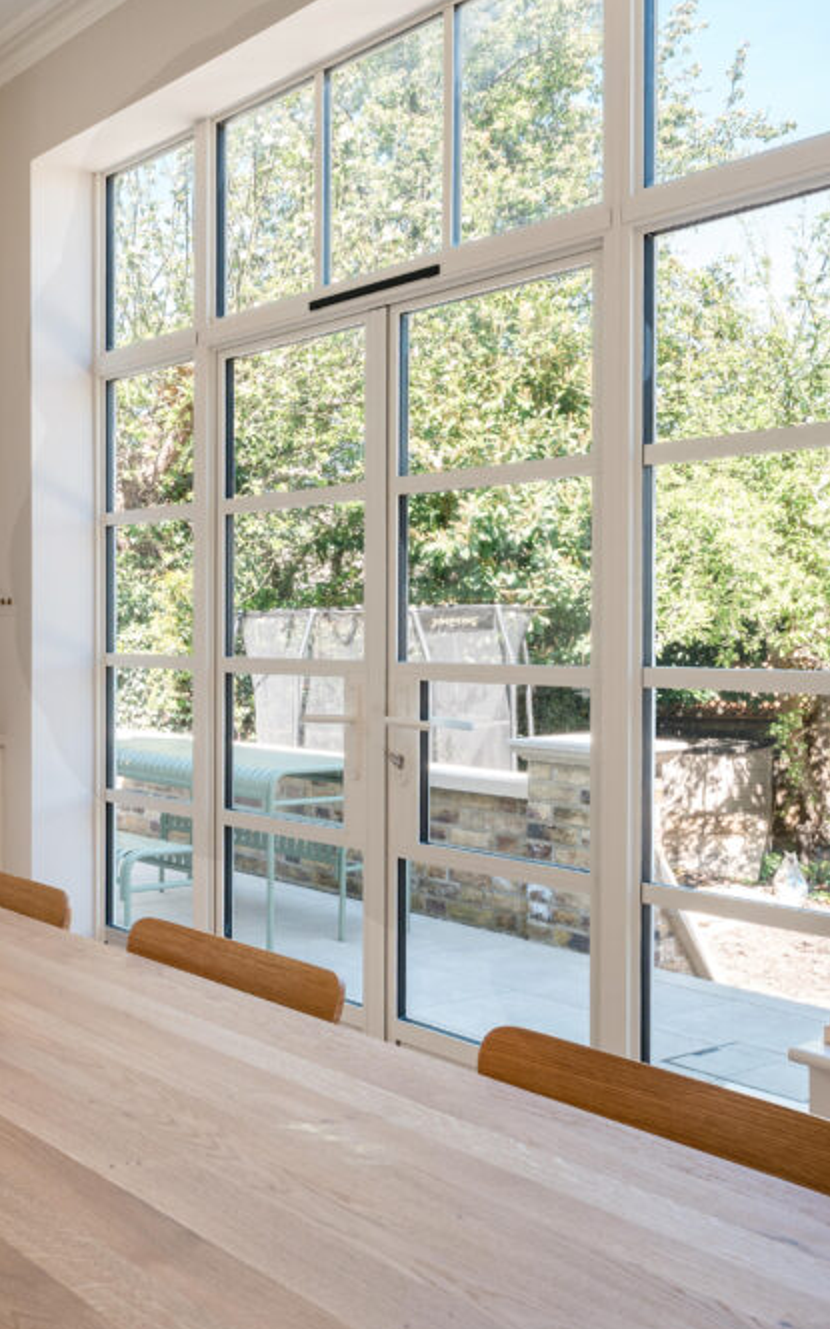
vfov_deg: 57.0
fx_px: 1223
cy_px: 661
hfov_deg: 32.6
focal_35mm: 34
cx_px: -98
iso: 320
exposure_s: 1/40
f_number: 11
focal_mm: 21.5
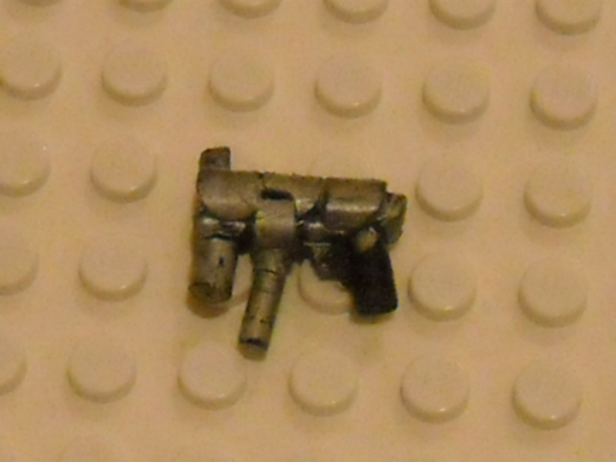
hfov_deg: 31.7
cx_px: 308
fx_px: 1086
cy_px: 231
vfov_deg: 24.0
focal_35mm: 61
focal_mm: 9.87
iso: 800
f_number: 3.5
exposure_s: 1/27
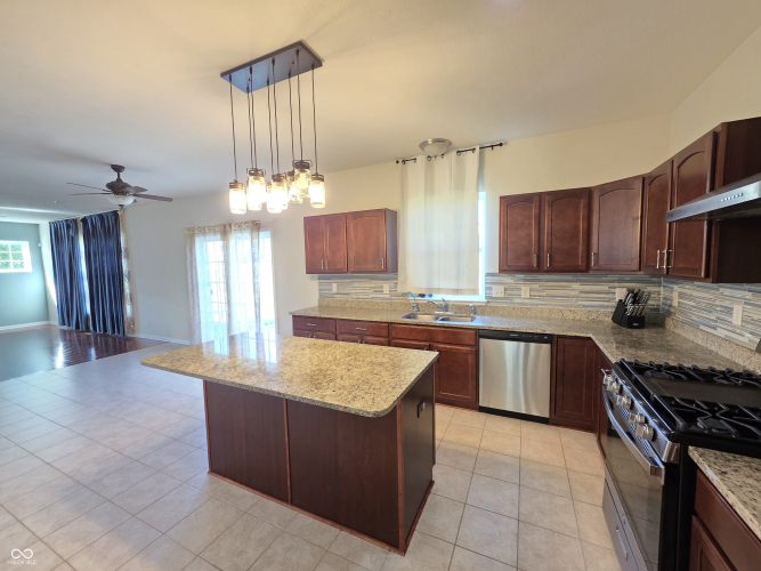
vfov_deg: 89.9
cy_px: 286
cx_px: 380
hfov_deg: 106.2
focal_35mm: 13
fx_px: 286
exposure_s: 1/60
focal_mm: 2.2
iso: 250
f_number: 1.9
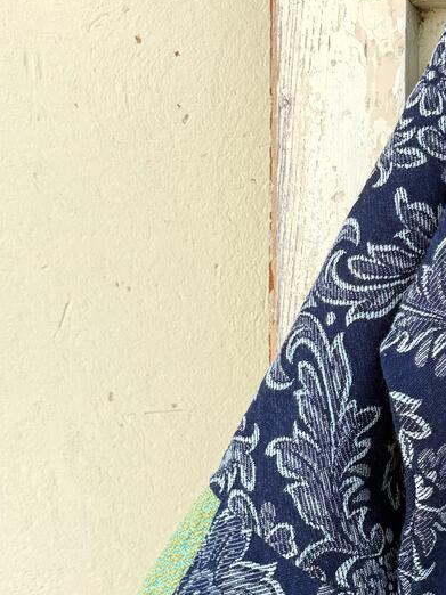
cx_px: 505
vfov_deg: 28.1
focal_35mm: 69
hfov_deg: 20.2
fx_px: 1186
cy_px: 337
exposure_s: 1/283
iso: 80
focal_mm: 6.76
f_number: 1.78
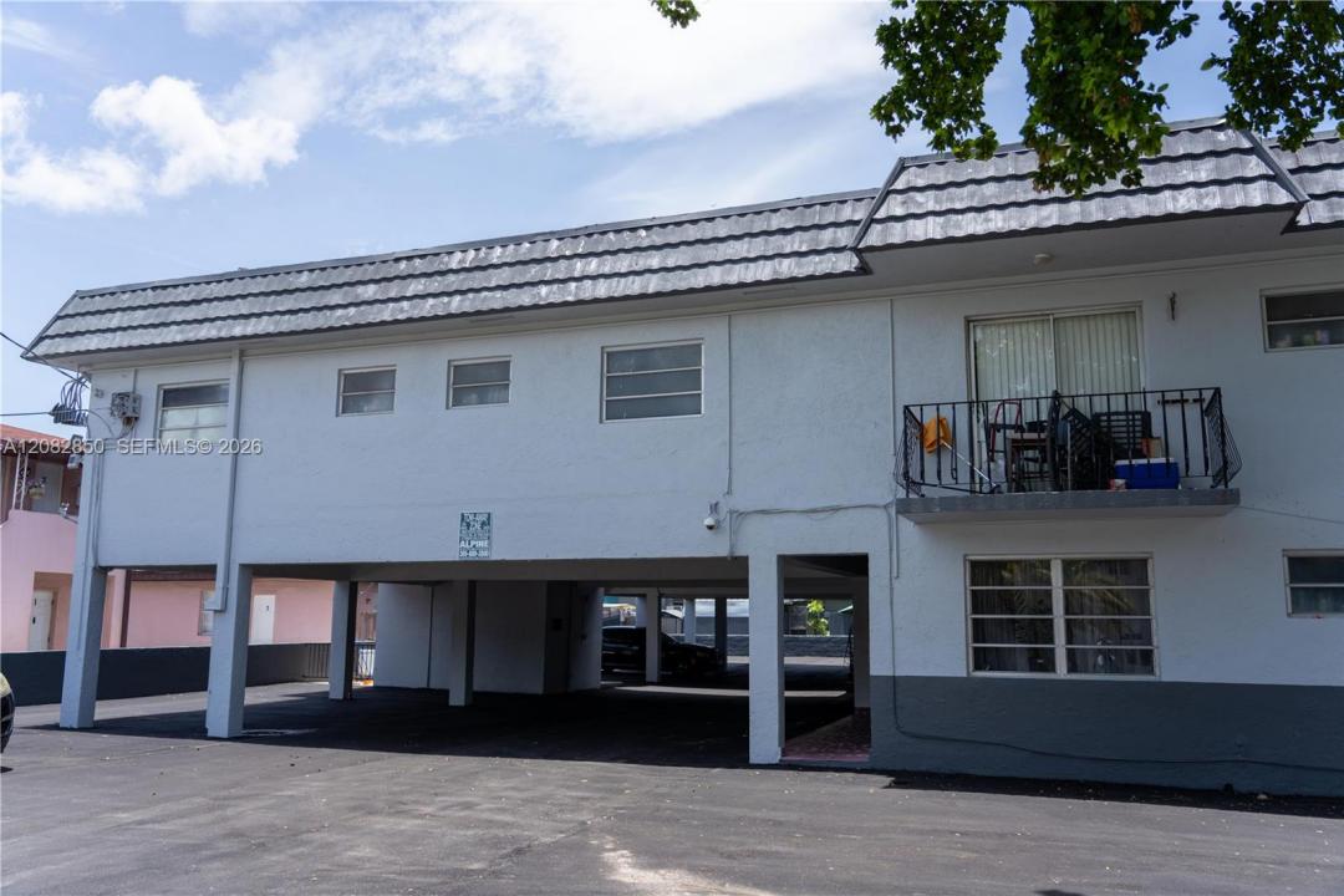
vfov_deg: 45.0
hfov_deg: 63.7
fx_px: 1083
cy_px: 448
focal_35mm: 29
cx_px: 672
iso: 100
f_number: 4
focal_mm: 29
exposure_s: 1/640
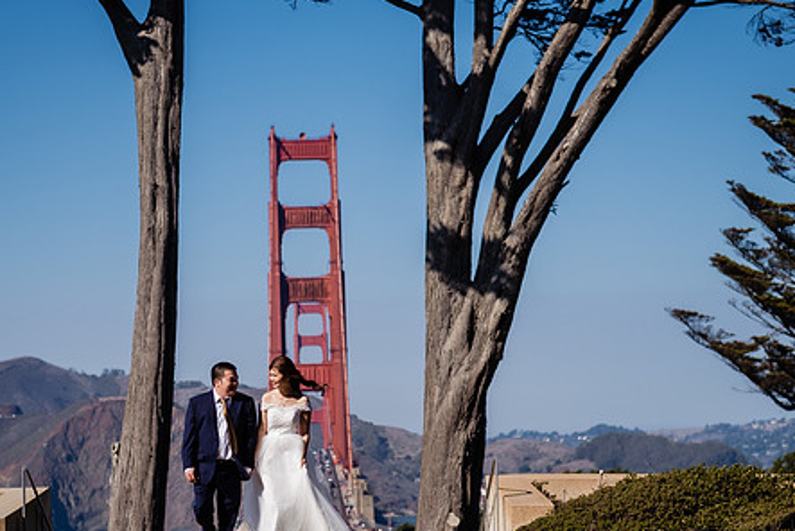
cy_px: 315
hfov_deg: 18.6
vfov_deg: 12.5
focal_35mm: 110
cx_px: 348
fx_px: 2431
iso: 160
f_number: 2.8
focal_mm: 56
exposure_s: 1/4000
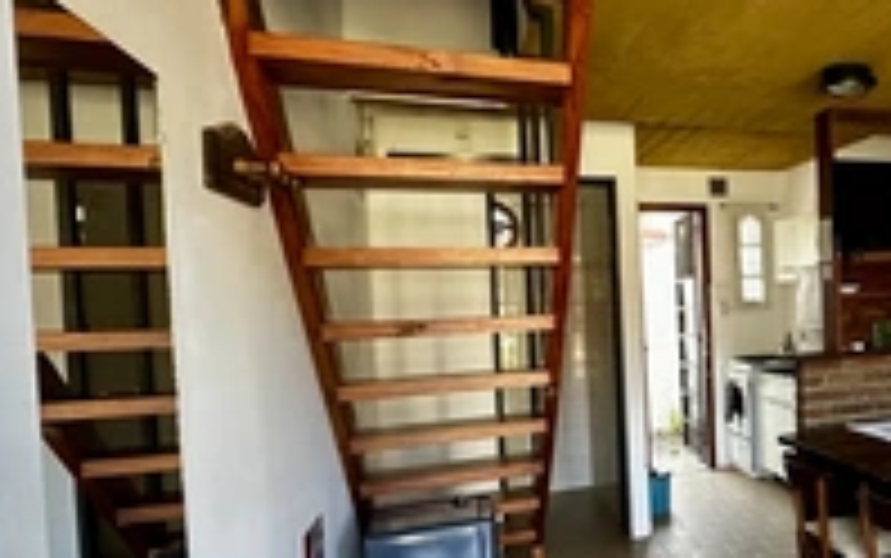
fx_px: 802
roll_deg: +2.1
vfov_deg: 38.3
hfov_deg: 48.9
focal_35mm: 33
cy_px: 324
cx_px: 868
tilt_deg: -2.5
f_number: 2.2
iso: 320
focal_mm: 2.22
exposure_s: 1/96
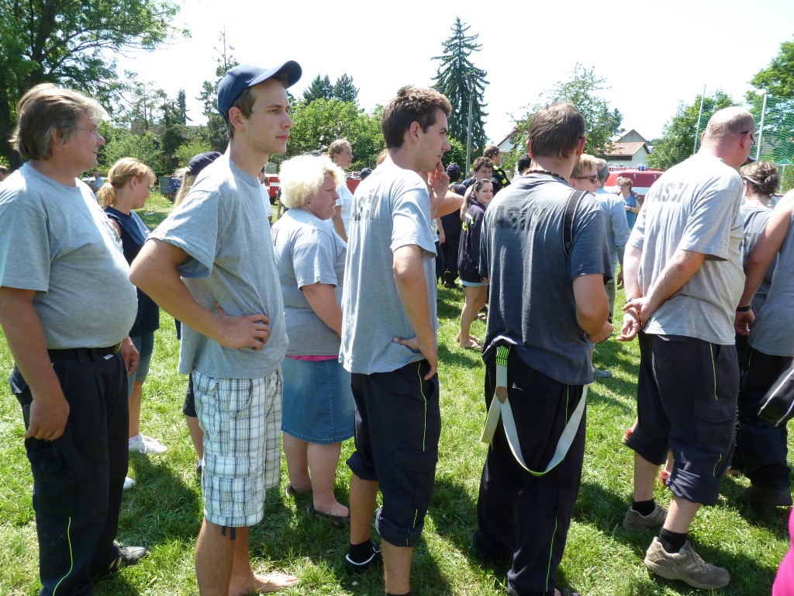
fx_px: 573
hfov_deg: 69.4
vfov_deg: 54.9
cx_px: 397
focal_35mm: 25
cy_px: 298
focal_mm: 4.1
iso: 80
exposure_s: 1/160
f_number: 4
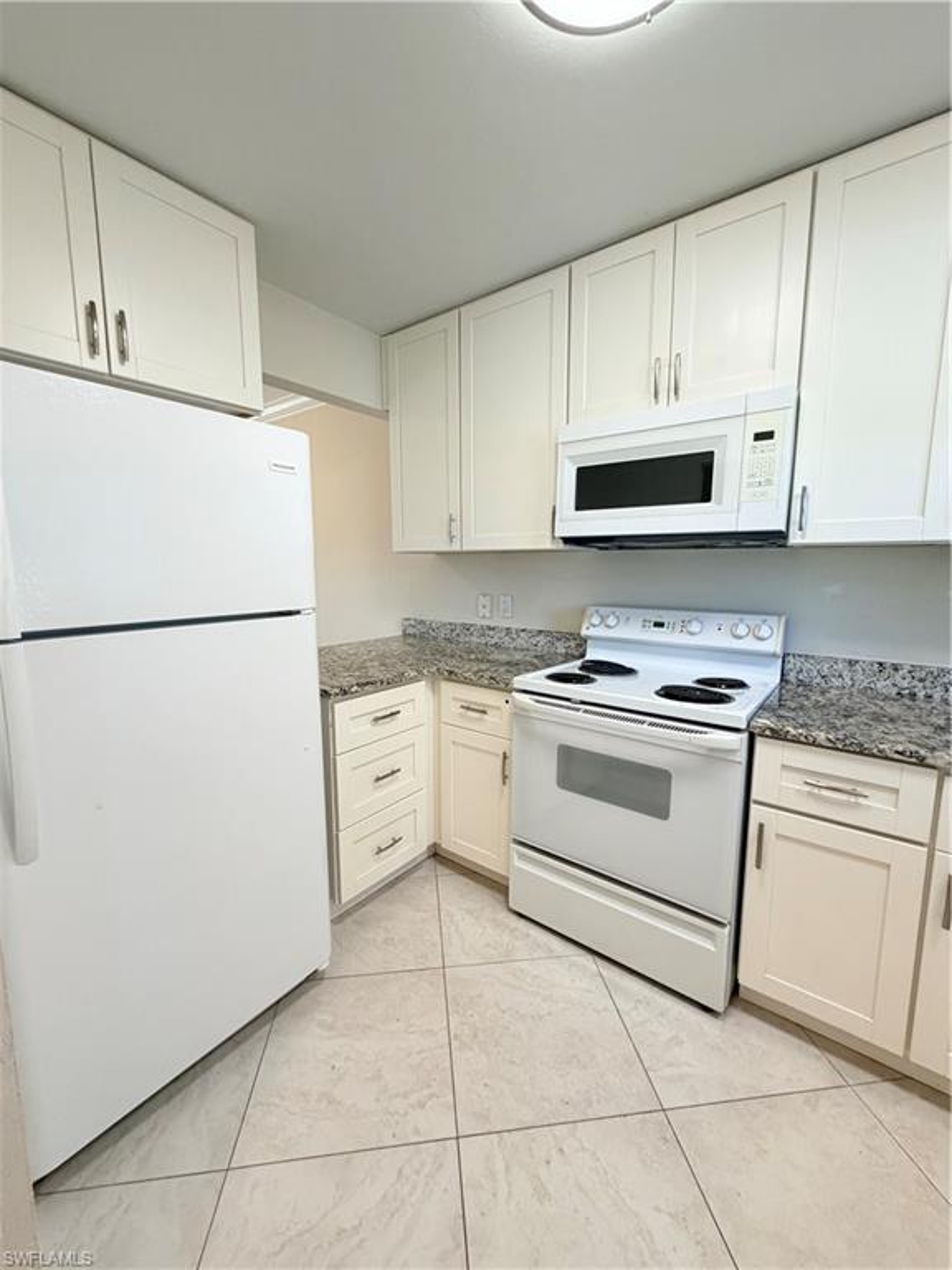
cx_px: 476
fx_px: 513
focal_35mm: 14
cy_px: 635
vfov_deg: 102.1
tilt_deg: -6.9
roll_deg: -0.3
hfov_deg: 85.7
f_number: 2.2
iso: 250
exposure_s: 1/120
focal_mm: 2.22
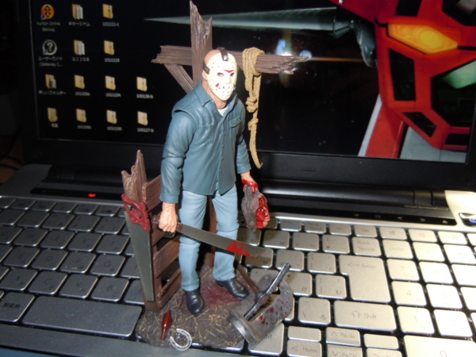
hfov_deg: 60.0
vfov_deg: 46.8
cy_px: 178
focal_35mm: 30
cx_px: 238
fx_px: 413
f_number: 3.5
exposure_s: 1/30
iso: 200
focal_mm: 5.4
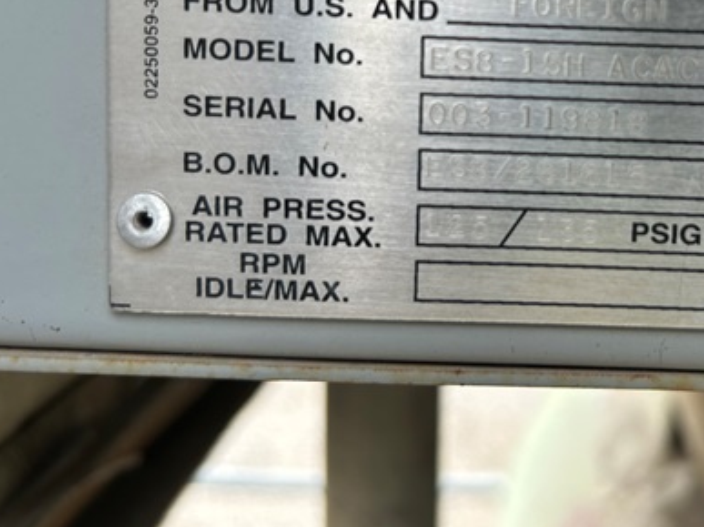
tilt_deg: -4.5
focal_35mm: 43
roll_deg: -2.8
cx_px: 548
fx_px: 874
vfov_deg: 32.7
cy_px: 105
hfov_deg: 42.2
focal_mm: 5.7
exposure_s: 1/541
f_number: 1.5
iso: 50
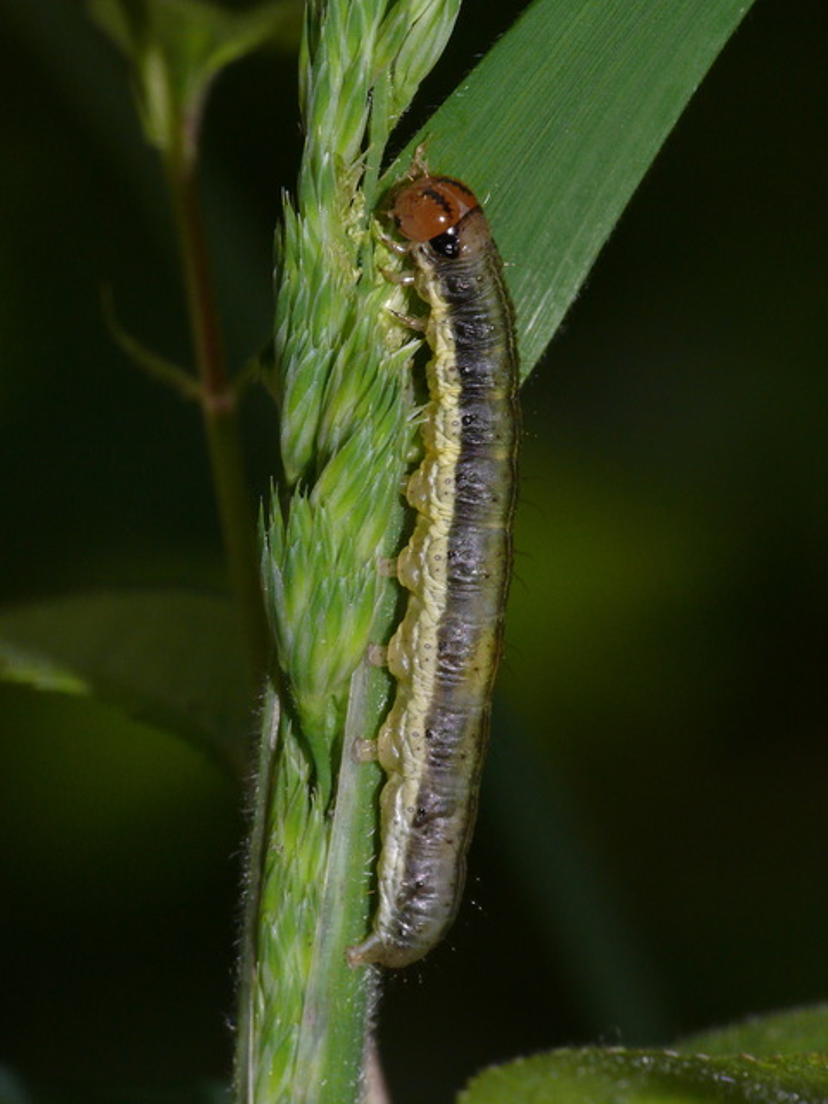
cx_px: 414
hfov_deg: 7.4
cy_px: 552
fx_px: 6442
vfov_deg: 9.8
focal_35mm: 202
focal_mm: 42.7
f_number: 11
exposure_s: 1/250
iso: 200
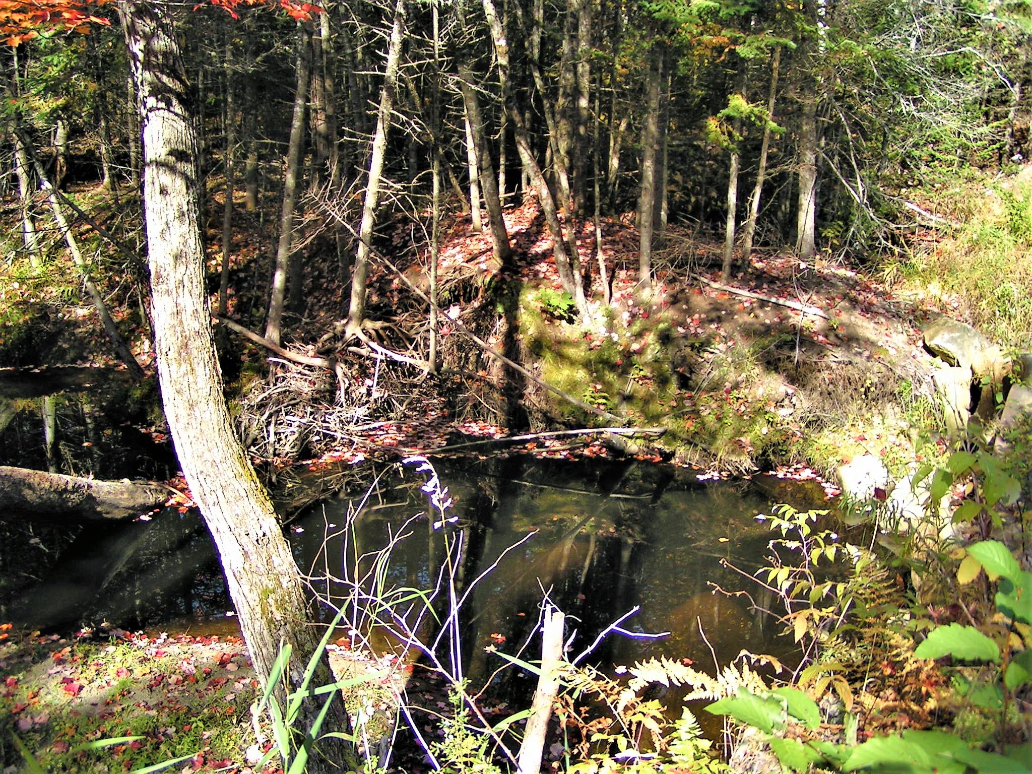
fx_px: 1133
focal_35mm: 38
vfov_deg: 37.7
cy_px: 387
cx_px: 516
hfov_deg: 49.0
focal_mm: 5.8
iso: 50
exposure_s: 1/250
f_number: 2.8
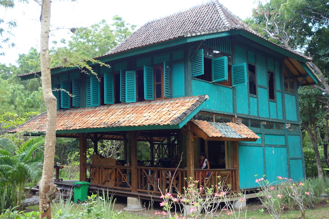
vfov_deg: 32.6
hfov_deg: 47.4
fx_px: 375
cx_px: 164
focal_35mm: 41
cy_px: 110
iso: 125
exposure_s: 1/100
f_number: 3.5
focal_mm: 15.1
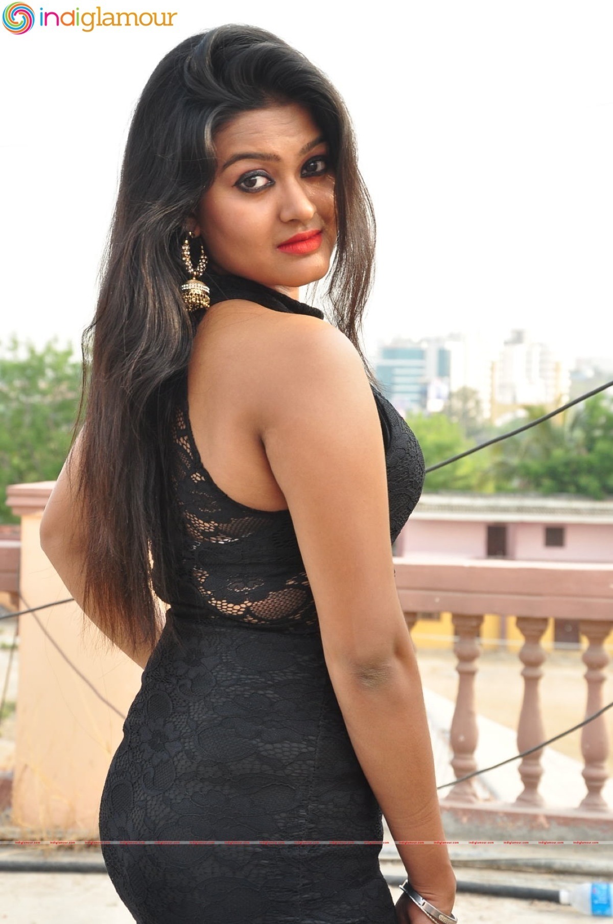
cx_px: 306
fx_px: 1998
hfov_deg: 17.4
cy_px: 462
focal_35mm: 78
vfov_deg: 26.0
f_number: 8
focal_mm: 52
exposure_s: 1/125
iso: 400
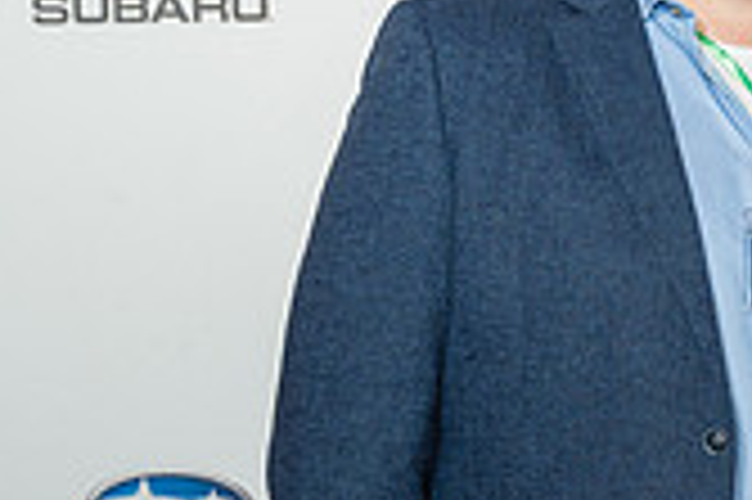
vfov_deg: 10.1
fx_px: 2817
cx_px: 954
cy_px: 412
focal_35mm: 135
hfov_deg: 14.6
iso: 640
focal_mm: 36.7
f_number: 2.8
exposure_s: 1/250
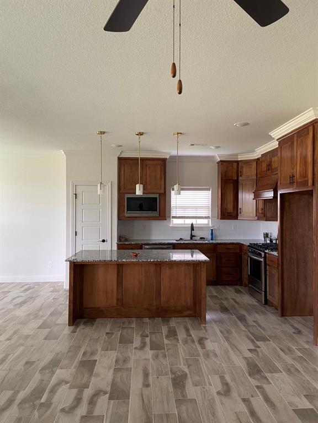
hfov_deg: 53.1
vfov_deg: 67.3
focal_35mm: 26
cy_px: 212
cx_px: 159
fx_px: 318
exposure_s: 1/60
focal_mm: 4.25
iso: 125
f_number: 1.8
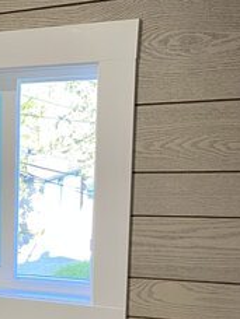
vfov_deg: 24.1
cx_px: -98
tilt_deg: -17.3
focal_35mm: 76
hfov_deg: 17.7
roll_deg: +2.1
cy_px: 342
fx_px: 703
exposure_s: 1/60
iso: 80
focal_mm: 4.25
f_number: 1.8
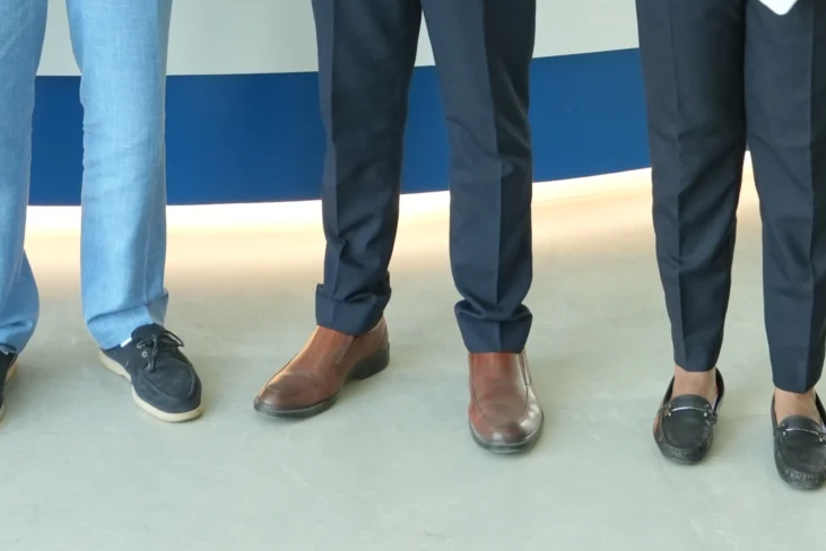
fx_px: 1928
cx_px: 307
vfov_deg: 15.0
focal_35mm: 84
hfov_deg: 24.1
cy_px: -305
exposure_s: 1/125
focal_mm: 24
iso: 1250
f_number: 4
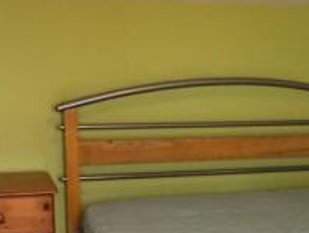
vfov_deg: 16.7
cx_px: 294
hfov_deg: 21.8
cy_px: 218
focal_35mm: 87
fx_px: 778
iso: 64
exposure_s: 1/17
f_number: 2.2
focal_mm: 4.15
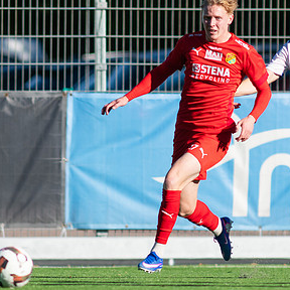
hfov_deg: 1.6
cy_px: 126
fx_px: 10436
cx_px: 173
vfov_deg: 1.6
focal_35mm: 1101
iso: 100
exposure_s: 1/2000
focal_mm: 300
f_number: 3.2
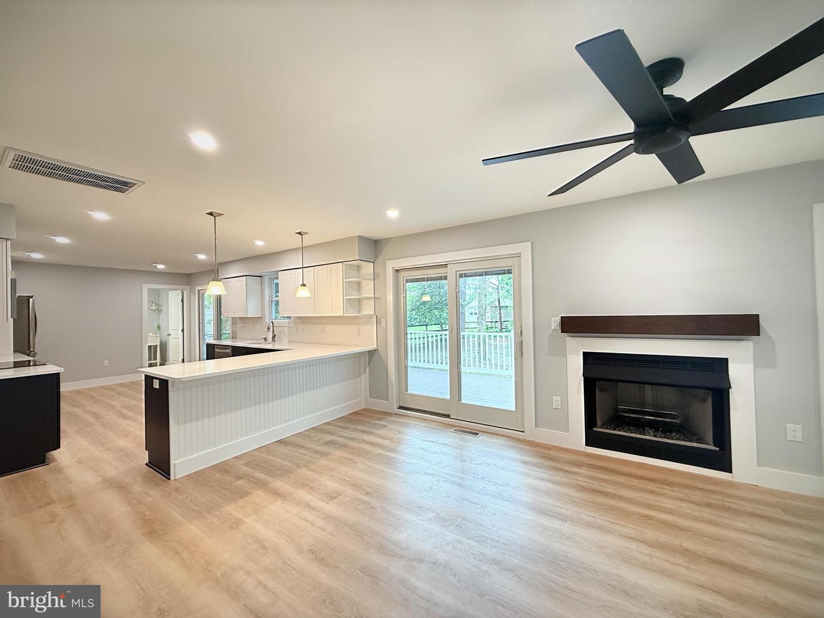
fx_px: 333
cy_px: 309
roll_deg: +0.8
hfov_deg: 102.1
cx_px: 412
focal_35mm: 14
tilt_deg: -0.5
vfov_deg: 85.7
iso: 100
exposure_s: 1/40
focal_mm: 2.22
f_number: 2.2
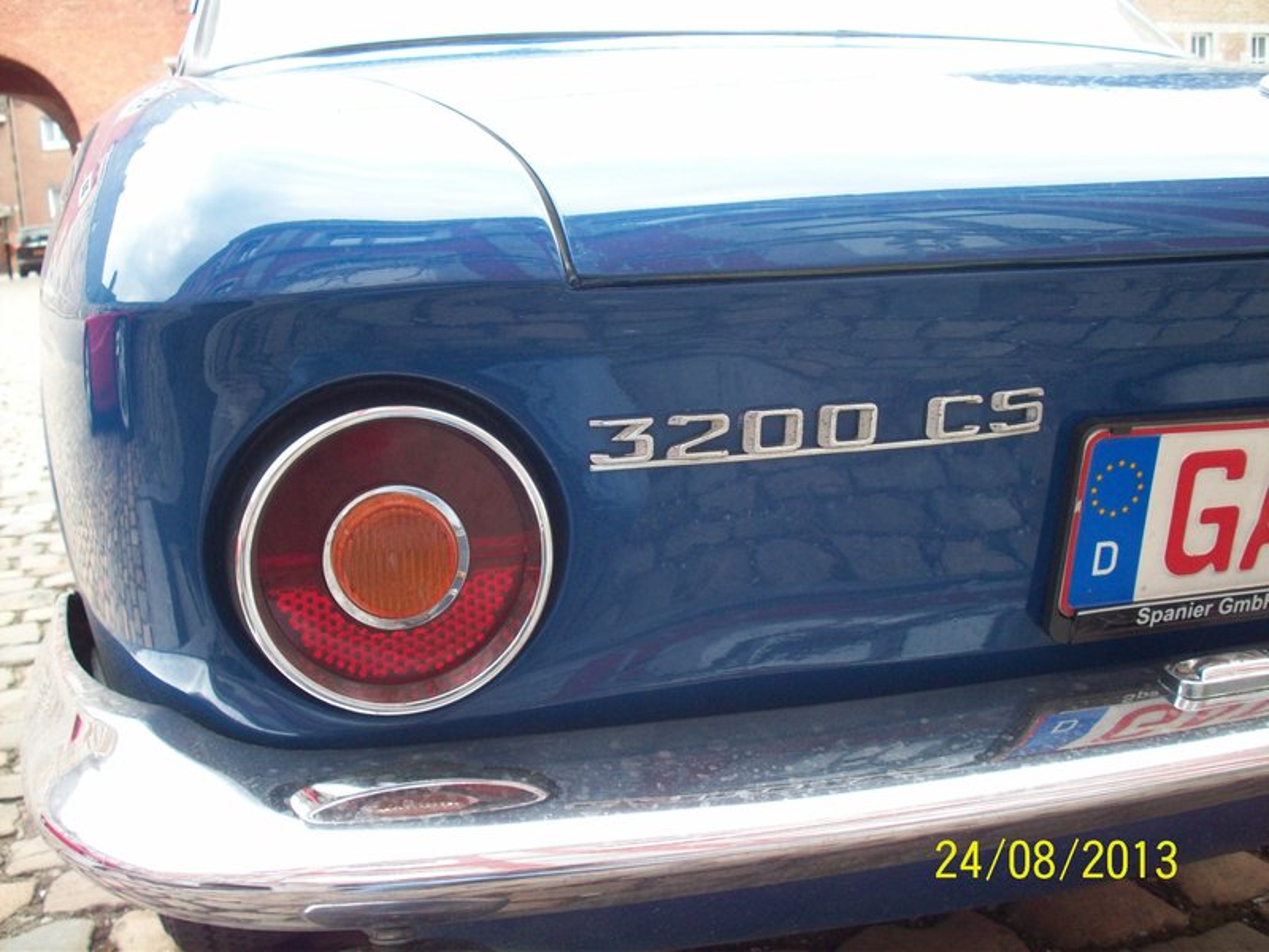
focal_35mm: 37
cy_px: 476
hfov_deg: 50.1
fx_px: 1356
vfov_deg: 38.7
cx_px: 634
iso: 80
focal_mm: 6.2
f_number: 2.8
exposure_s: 1/57.9
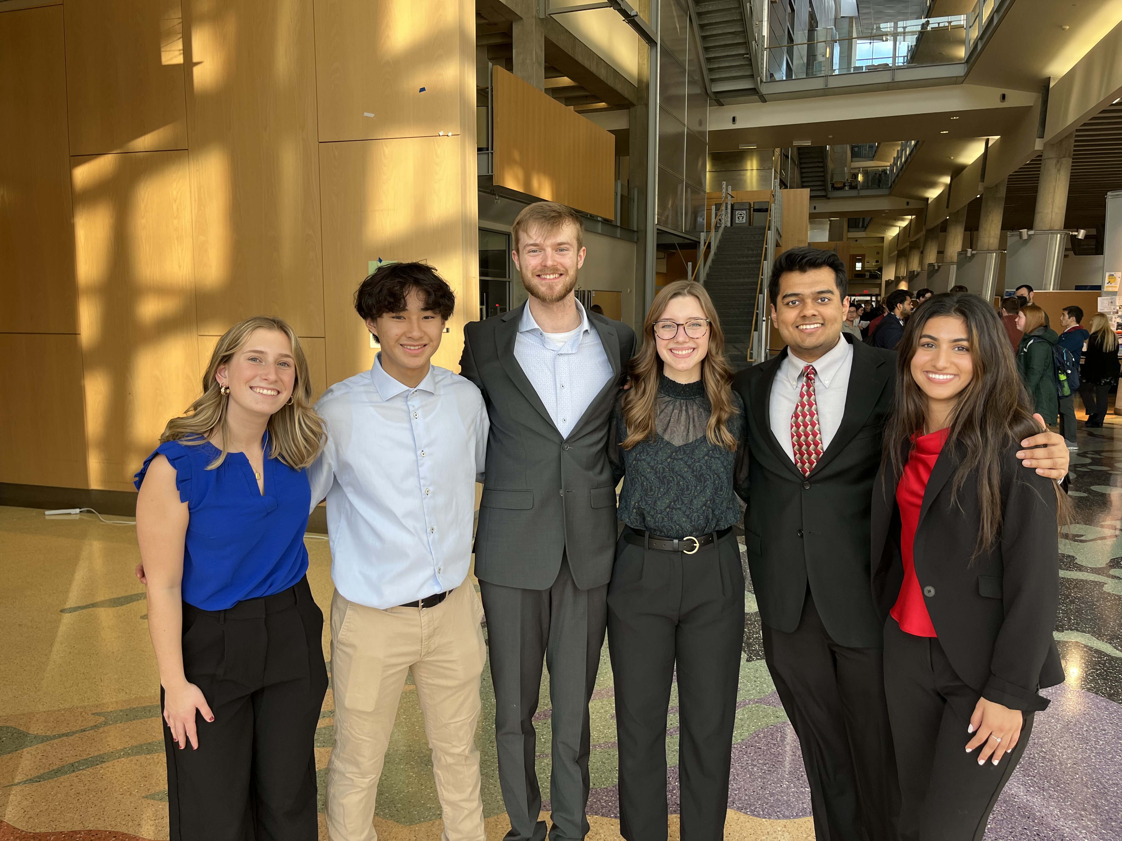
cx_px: 561
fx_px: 843
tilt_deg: -6.1
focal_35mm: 26
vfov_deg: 53.1
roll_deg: -0.3
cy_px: 420
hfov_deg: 67.3
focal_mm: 5.1
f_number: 1.6
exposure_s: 1/122
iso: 40
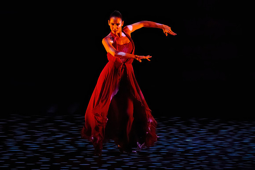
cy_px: 87
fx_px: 2957
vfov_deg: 3.3
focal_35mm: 417
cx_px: 129
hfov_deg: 4.9
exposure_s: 1/400
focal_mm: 336
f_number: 7.1
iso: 25600
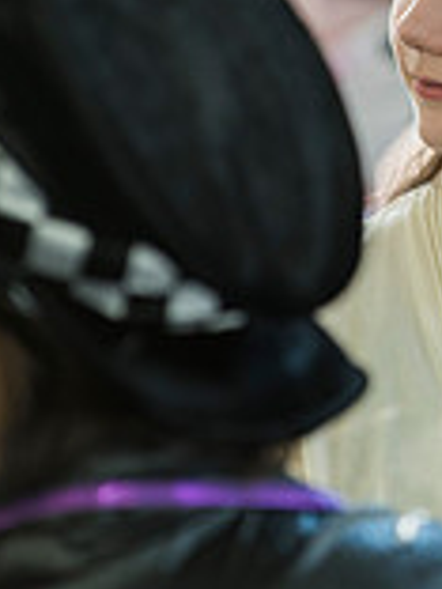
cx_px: 514
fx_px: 9466
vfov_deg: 3.6
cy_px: 49
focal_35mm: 556
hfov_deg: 2.7
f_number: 4
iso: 500
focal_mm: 200
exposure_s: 1/125
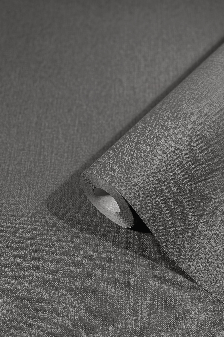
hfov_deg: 24.6
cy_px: 169
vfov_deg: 36.2
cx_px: 123
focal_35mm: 55
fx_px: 513
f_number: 2
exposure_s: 1/122
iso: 20
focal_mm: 6
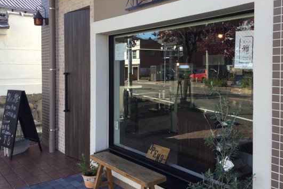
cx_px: 171
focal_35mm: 39
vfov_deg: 34.1
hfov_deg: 49.2
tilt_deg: -1.6
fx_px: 307
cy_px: 78
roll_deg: -1.4
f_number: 2.4
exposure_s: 1/215
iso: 25
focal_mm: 3.3
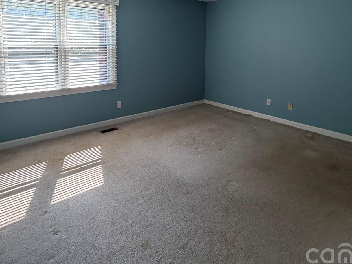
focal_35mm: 23
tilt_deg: -4.1
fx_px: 234
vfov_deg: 55.5
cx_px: 187
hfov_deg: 73.9
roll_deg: -0.5
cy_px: 60
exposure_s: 1/120
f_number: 2.2
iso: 64
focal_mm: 2.22
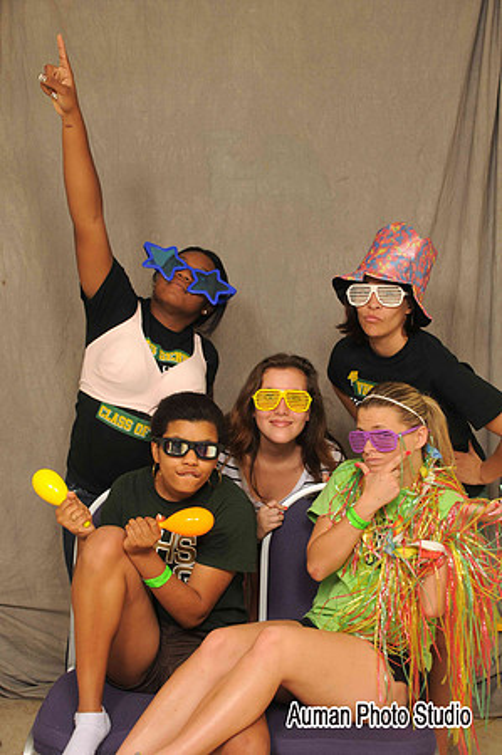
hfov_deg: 28.9
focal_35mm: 46
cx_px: 251
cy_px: 378
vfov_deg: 42.4
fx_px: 975
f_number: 6.3
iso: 200
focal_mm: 31
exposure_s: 1/125
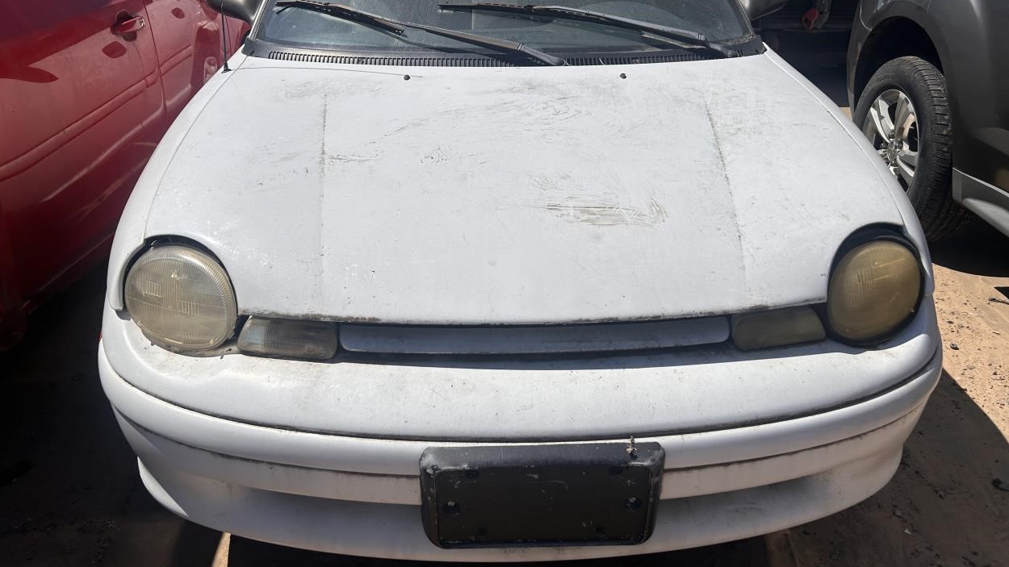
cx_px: 516
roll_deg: -0.9
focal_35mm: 29
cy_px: 241
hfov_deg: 66.1
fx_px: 776
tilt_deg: -21.7
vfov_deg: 40.1
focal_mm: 5.7
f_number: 1.5
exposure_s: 1/12658
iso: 50
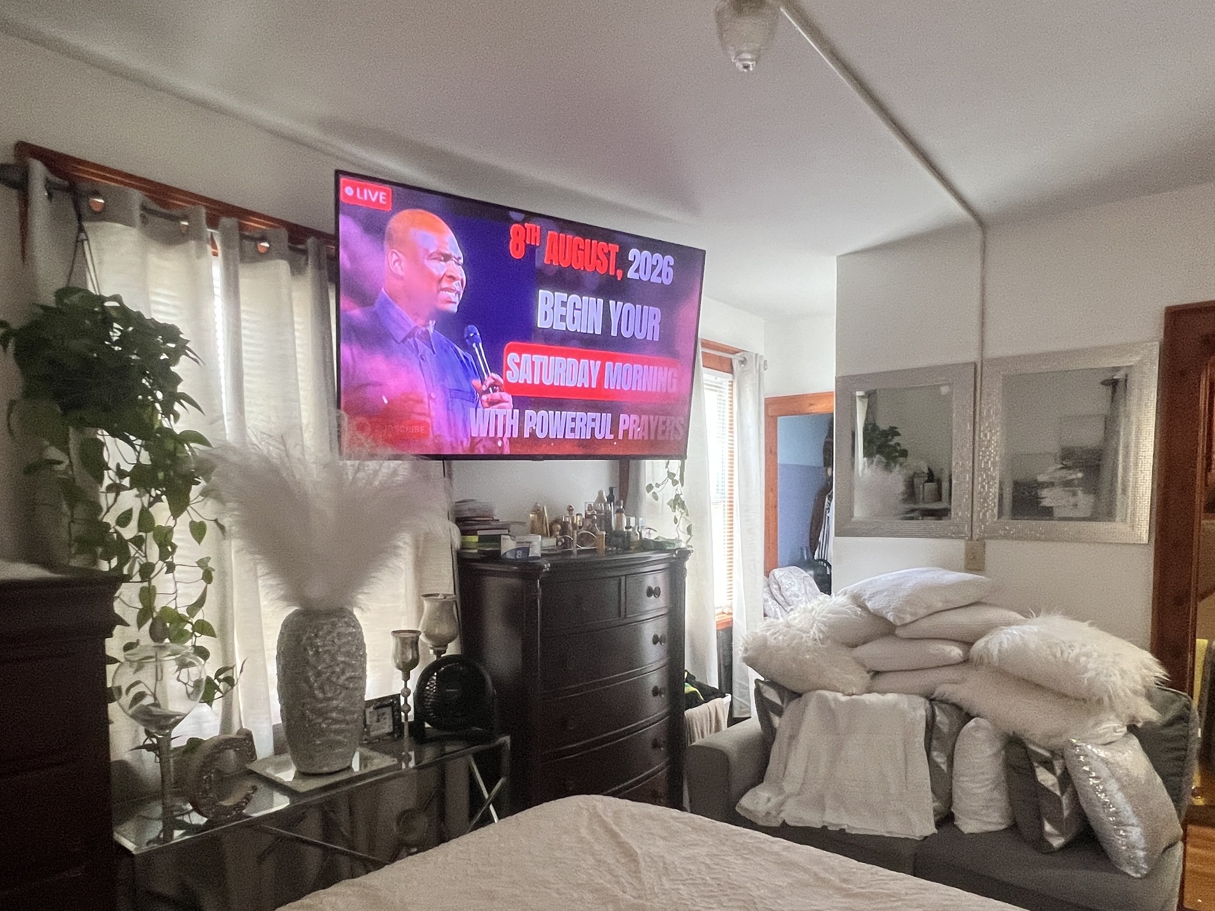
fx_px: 737
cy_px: 562
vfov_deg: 62.7
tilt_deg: -4.0
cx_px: 634
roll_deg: +0.3
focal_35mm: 21
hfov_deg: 79.0
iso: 320
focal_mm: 1.57
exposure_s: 1/60
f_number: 1.8
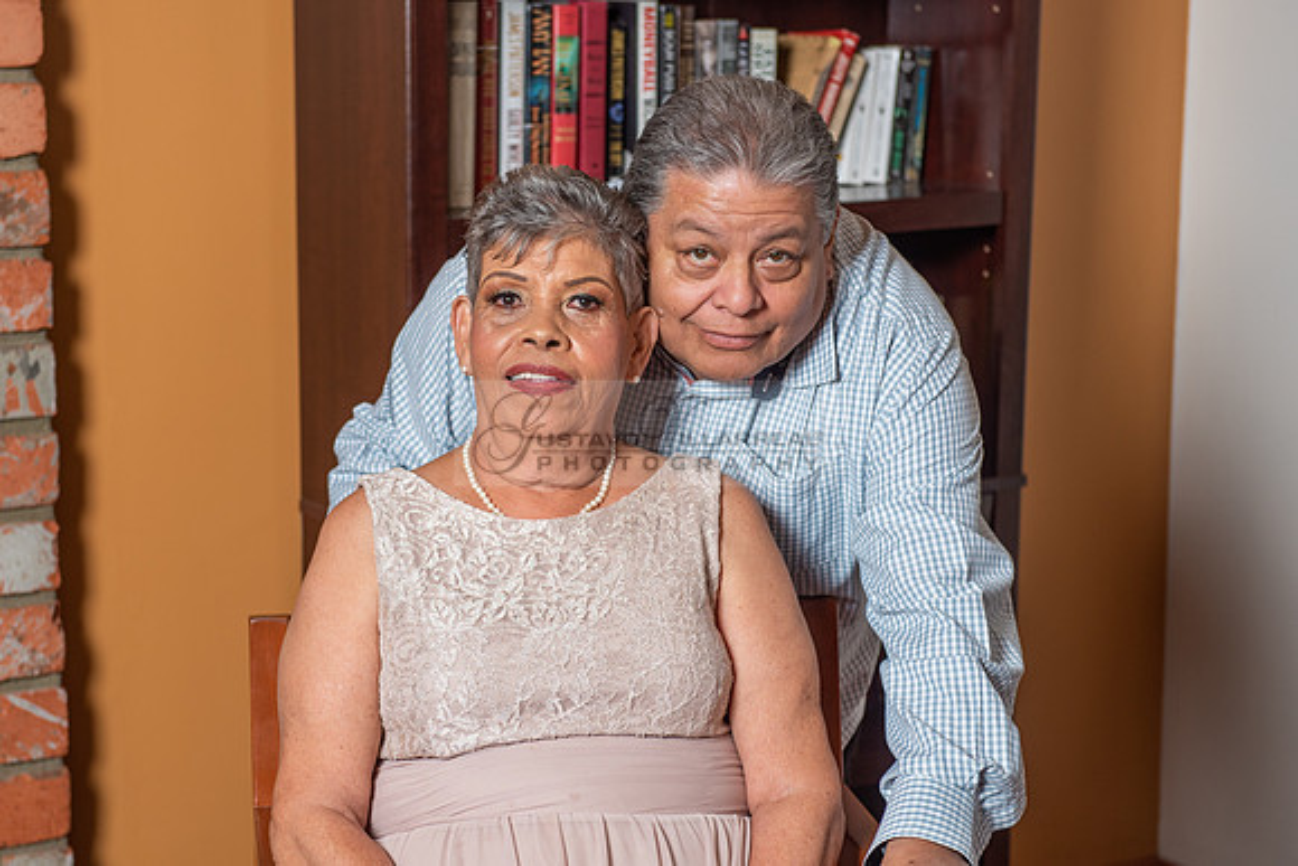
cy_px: 514
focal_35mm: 79
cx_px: 549
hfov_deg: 25.6
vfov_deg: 17.3
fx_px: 2848
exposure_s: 1/200
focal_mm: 60
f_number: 4
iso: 200
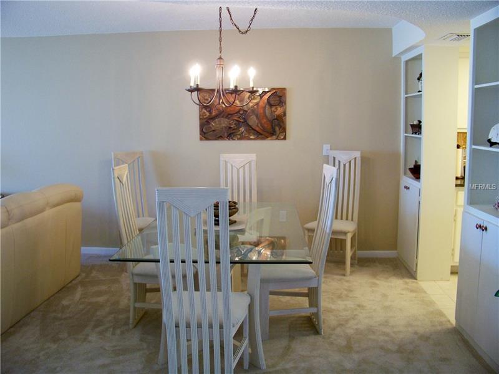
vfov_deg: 42.9
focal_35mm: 33
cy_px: 187
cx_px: 250
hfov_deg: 55.4
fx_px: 476
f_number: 2.8
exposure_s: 1/30
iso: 200
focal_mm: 5.85
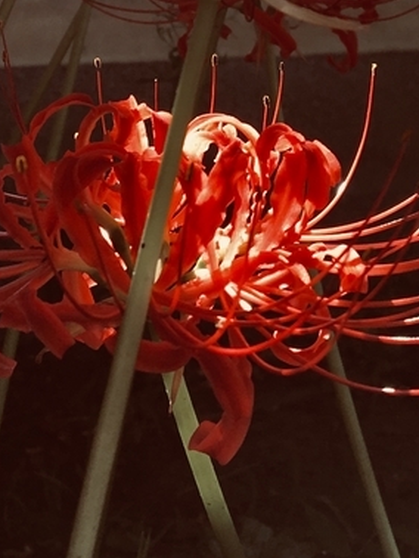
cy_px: 6
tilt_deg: +0.3
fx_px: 1483
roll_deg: +0.4
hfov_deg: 16.1
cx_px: 158
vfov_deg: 20.6
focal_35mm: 92
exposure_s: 1/230
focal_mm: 4.15
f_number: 2.2
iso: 25
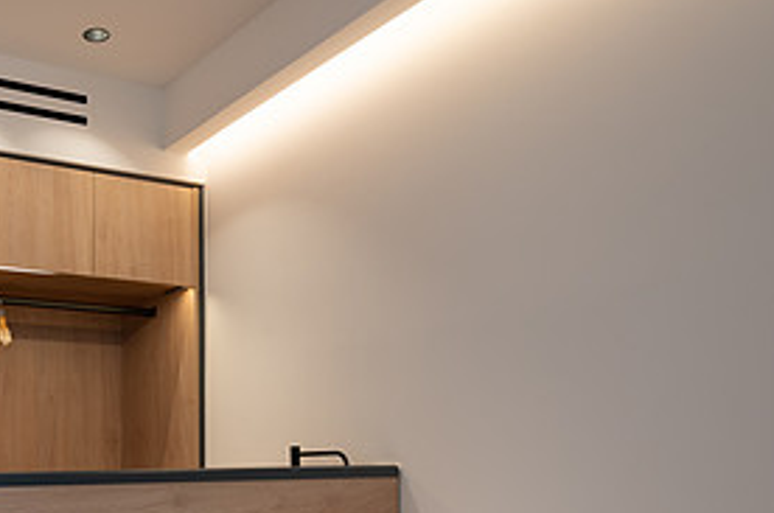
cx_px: 81
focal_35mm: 40
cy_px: 465
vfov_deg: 31.6
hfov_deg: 44.3
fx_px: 858
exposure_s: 1/1.25
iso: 100
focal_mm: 19
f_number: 8
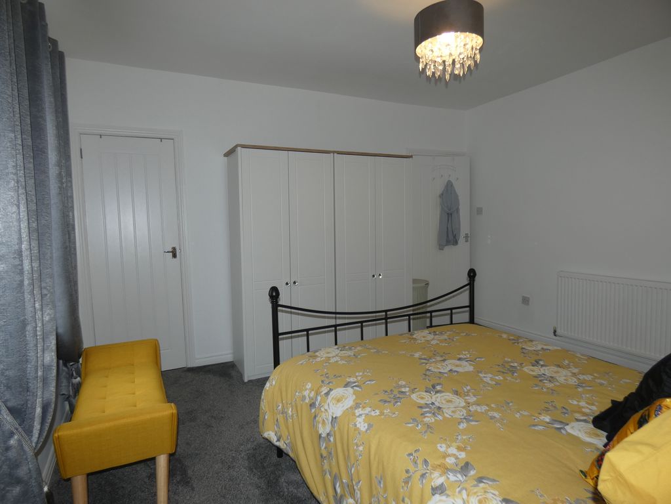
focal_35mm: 20
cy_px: 252
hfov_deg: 81.7
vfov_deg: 66.0
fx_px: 388
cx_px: 336
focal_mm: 3.6
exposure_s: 1/60
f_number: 2.8
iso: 80
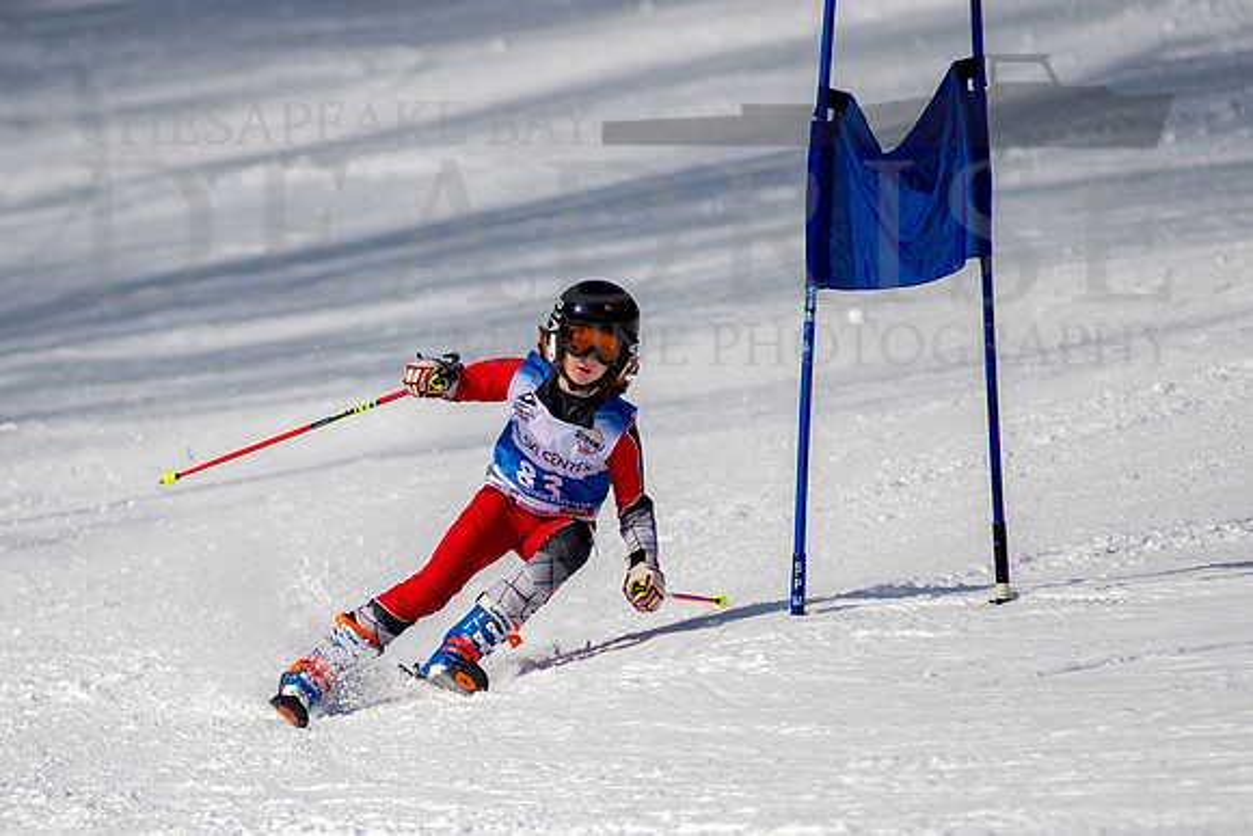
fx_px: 25658
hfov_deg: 2.8
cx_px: 440
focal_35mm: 737
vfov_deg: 1.9
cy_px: 606
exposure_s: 1/8000
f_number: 2.8
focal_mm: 300
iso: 100
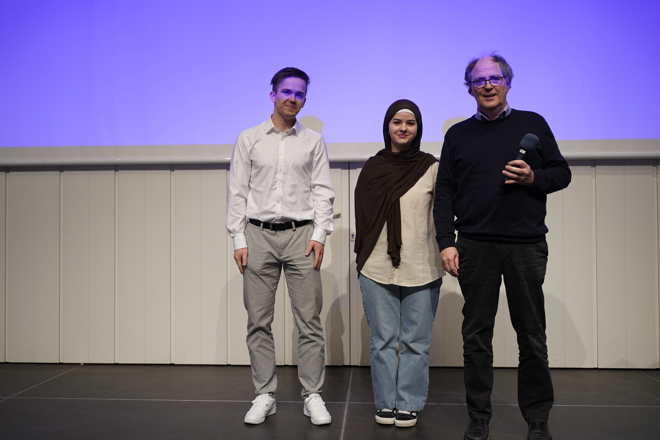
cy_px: 220
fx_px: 642
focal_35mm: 35
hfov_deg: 54.4
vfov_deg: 37.9
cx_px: 330
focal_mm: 35
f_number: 3.2
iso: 800
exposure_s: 1/160
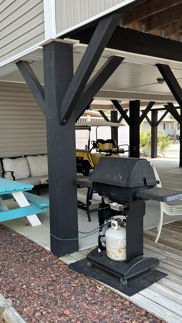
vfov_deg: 56.6
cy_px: 164
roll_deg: +1.0
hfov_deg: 33.7
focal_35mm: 35
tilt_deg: -5.1
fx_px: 300
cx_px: 90
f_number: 1.5
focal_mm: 5.7
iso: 50
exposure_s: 1/547
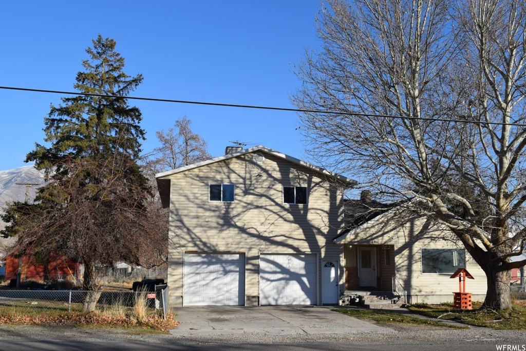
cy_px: 176
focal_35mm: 34
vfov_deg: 38.3
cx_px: 263
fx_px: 504
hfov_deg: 55.1
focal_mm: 23
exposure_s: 1/400
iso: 200
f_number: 10
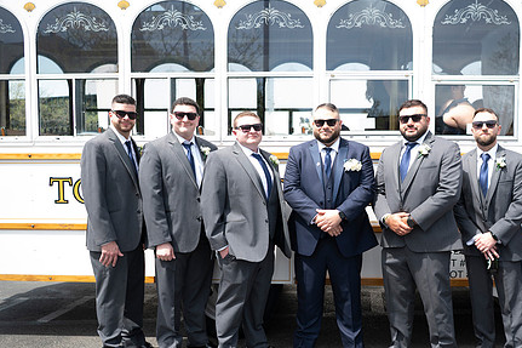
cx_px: 310
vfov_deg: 34.0
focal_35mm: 39
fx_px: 565
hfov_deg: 49.3
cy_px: 213
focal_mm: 29
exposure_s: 1/400
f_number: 2.8
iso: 50
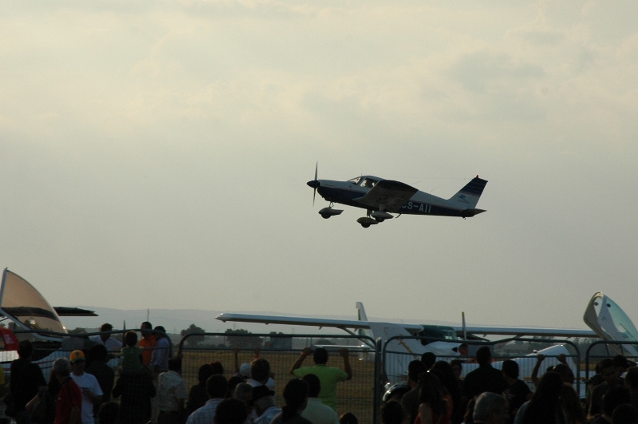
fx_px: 1858
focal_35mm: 105
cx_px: 319
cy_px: 212
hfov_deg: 19.5
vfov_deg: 13.0
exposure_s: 1/500
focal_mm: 70
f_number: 11
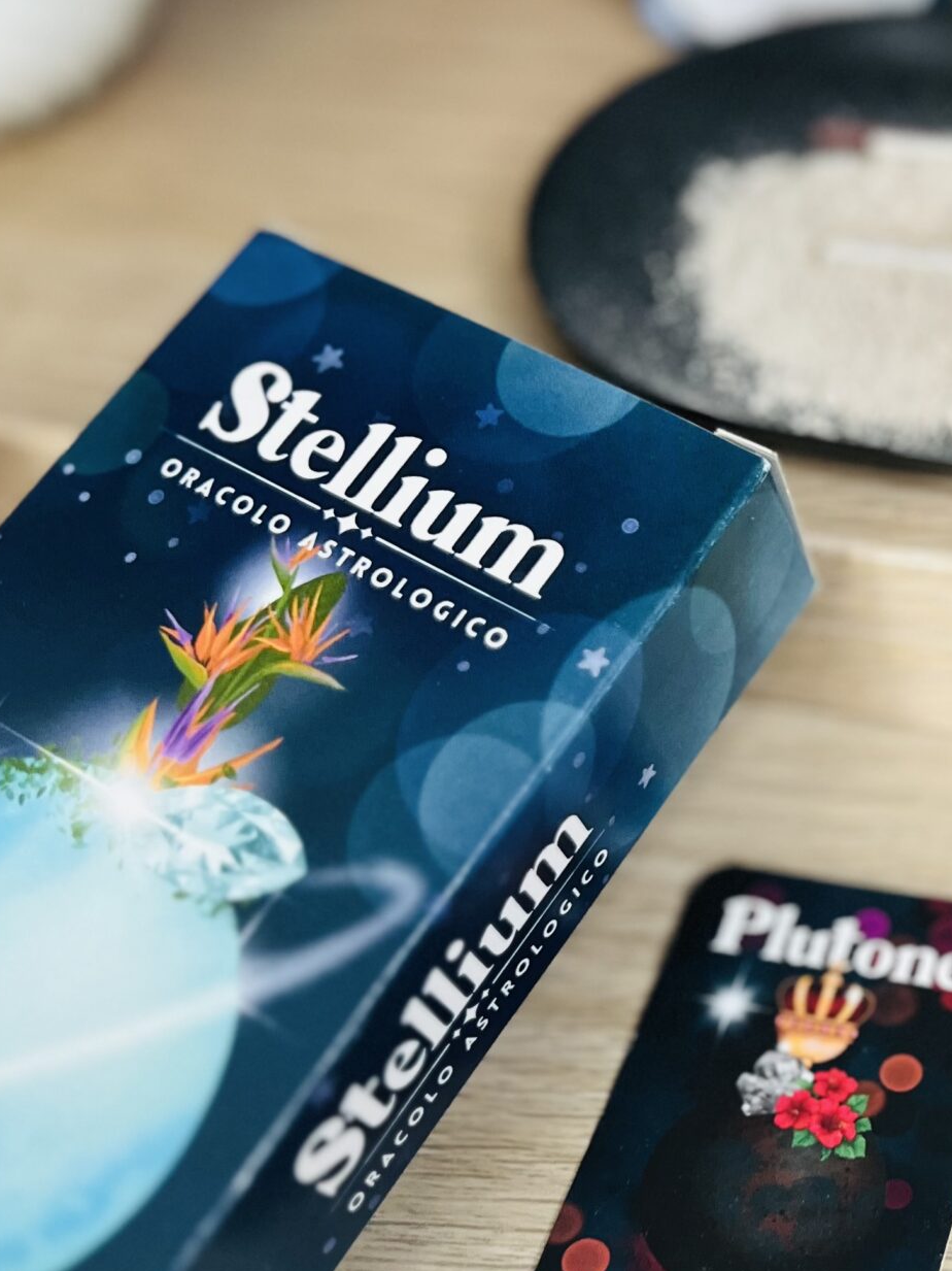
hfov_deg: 25.8
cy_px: 707
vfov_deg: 35.5
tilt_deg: -48.1
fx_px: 1981
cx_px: 928
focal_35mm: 54
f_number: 1.5
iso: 200
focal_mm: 5.7
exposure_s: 1/60
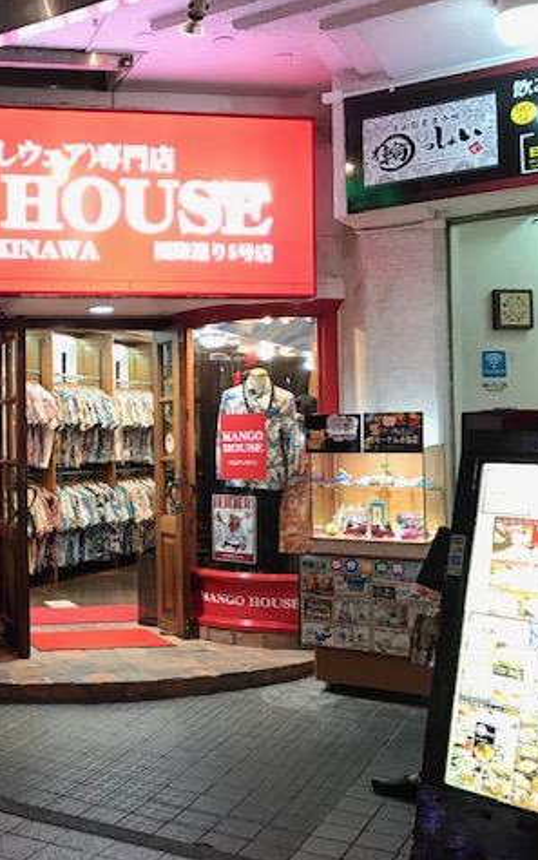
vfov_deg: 49.3
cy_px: 429
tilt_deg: +1.0
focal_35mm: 40
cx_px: -31
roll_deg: +0.3
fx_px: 938
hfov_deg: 29.3
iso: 40
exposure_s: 1/15
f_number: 1.8
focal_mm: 3.99
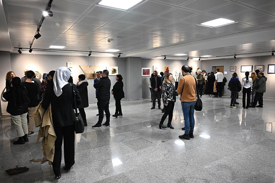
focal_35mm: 24
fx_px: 183
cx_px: 138
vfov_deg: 53.1
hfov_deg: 73.7
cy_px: 92
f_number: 4.5
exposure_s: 1/80
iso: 2000
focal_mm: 24
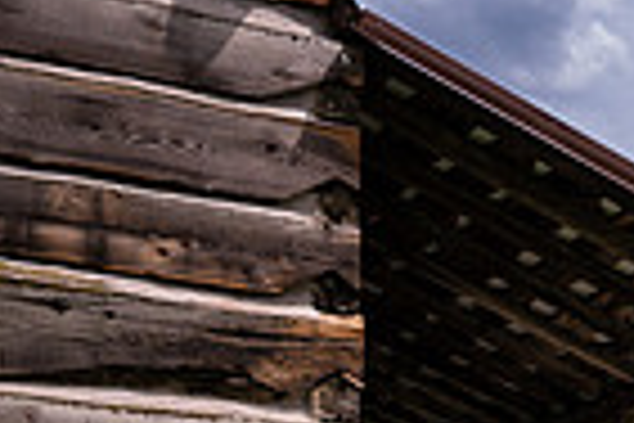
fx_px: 1743
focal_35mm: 99
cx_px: 1228
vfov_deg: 12.7
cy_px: 727
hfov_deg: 16.3
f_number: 5
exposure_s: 1/400
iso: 100
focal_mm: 24
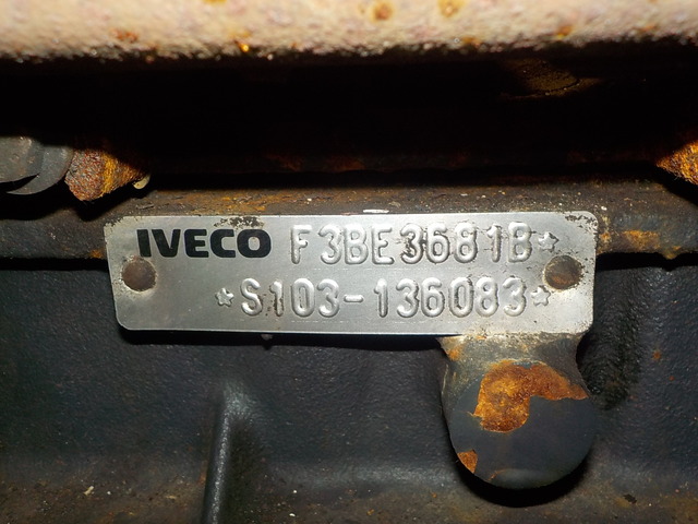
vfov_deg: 46.8
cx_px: 349
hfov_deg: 60.0
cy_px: 262
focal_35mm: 30
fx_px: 605
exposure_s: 1/30
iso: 200
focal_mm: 4.1
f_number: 3.3
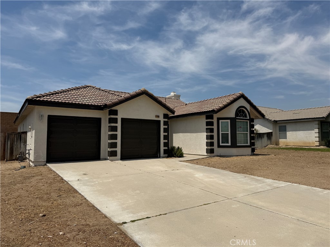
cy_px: 124
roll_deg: -0.1
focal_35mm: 24
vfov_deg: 56.8
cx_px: 165
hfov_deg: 71.6
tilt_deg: +4.2
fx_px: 229
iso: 80
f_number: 1.78
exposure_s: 1/9091
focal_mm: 6.76
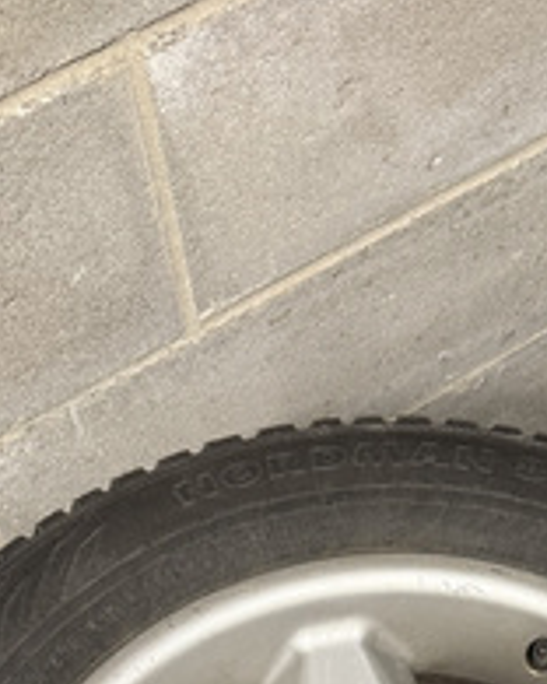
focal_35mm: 60
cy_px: 835
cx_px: 394
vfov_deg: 27.4
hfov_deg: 25.2
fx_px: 1214
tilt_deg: -72.9
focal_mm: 6.76
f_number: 1.78
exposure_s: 1/60
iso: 250
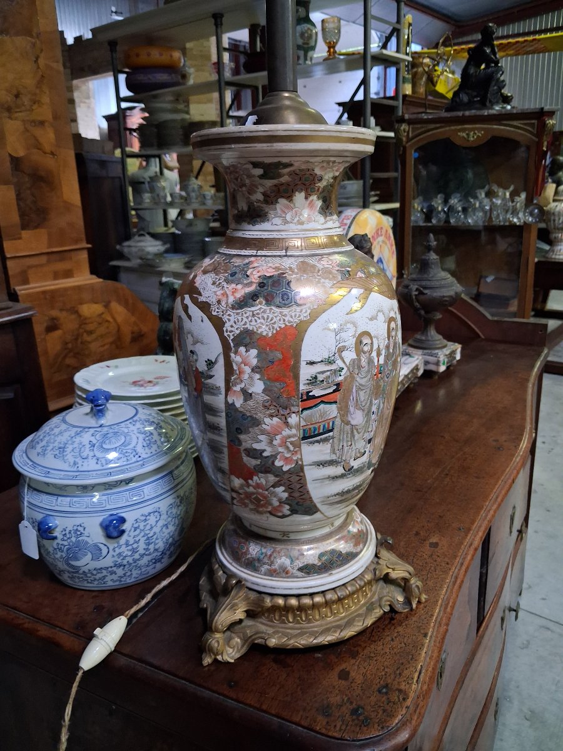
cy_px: 376
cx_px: 282
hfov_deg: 51.4
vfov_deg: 65.3
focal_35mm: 27
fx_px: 586
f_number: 1.8
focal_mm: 4
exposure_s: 1/25
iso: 640
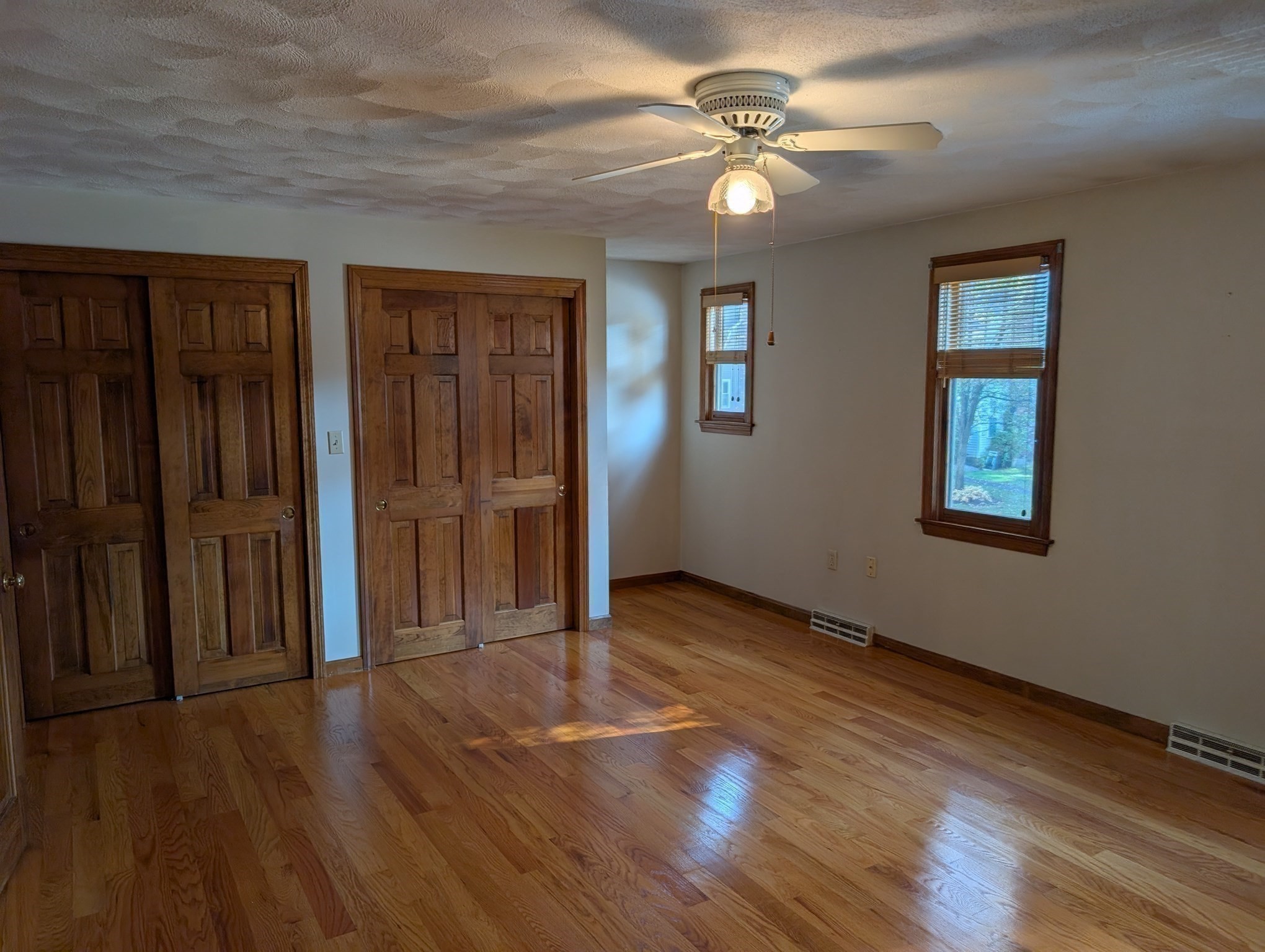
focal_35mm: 24
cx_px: 632
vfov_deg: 56.9
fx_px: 878
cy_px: 476
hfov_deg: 71.5
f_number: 1.68
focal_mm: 6.9
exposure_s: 1/113
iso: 36
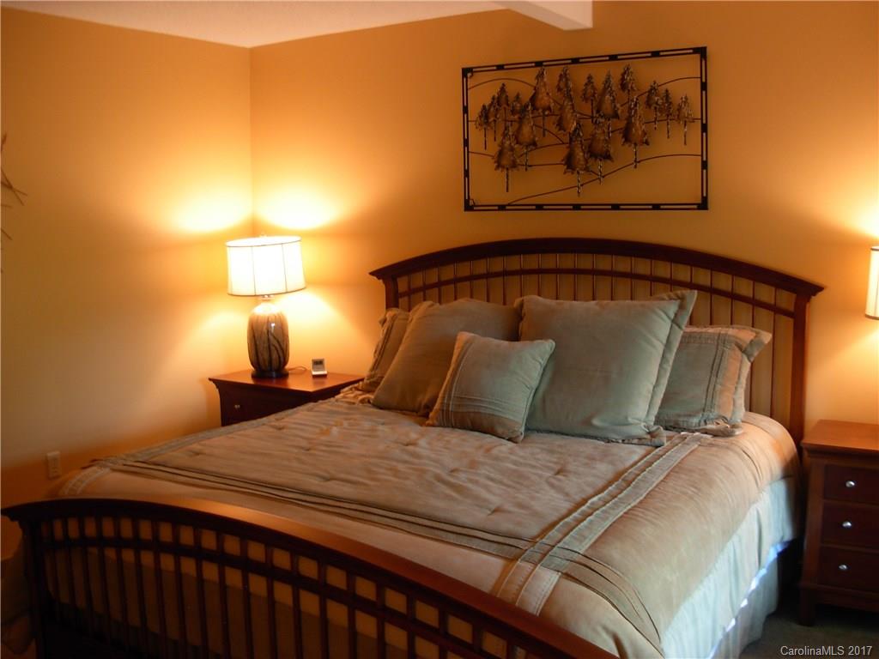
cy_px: 330
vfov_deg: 37.7
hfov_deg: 49.0
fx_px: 965
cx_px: 440
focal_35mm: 38
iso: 79
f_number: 2.9
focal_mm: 6.3
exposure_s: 1/5.4
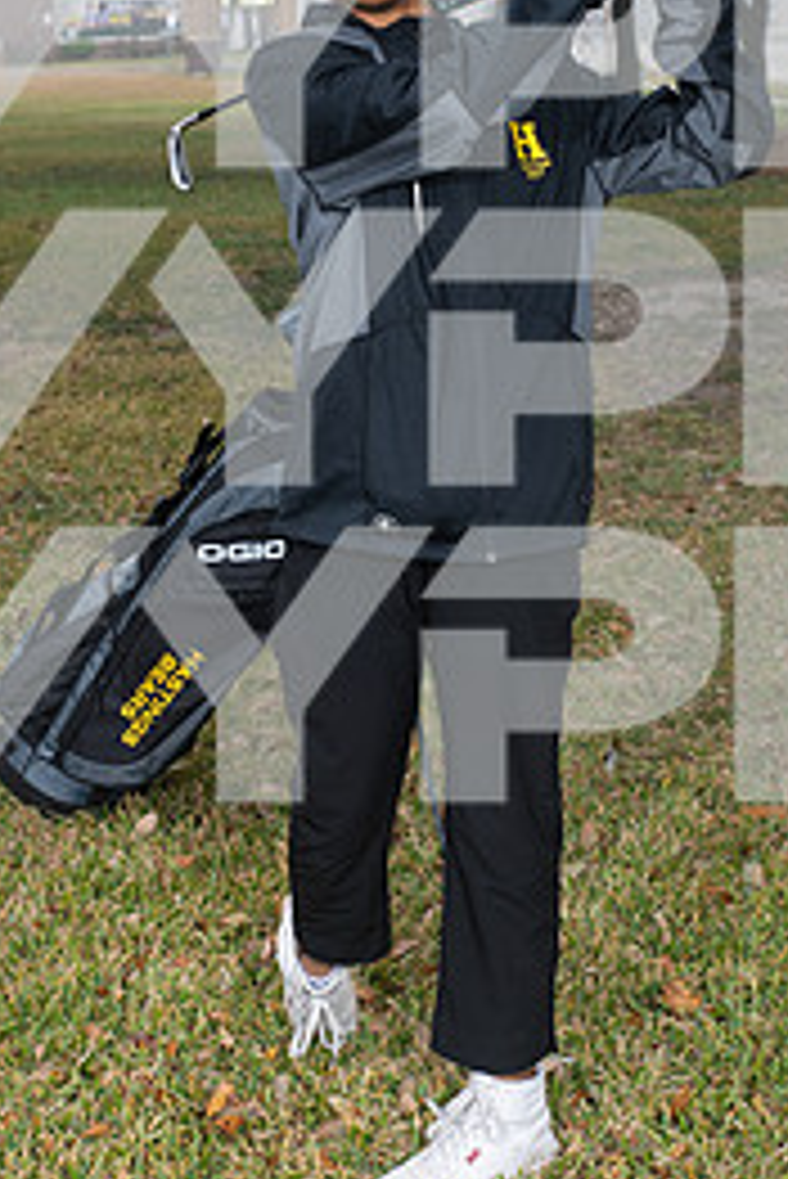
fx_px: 2590
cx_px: 378
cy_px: 351
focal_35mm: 79
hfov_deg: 17.3
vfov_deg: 25.5
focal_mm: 46
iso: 250
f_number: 7.1
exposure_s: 1/250
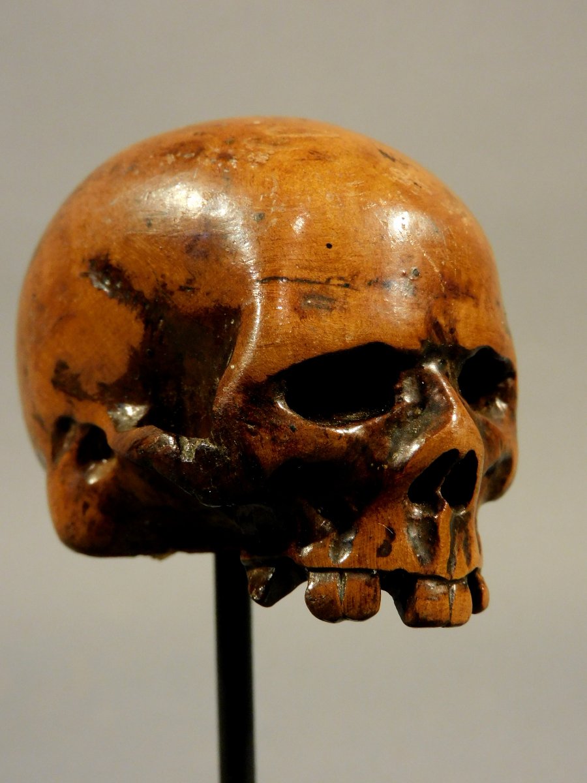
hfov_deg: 24.4
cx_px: 294
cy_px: 392
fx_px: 1357
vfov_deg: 32.2
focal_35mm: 60
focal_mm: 10.7
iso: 400
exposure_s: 1/25
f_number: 4.2
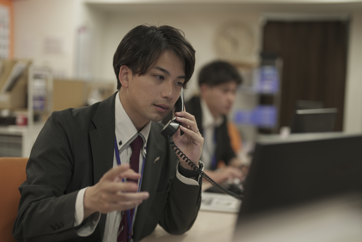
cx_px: 181
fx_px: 503
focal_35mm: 50
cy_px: 121
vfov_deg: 27.0
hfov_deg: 39.6
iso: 100
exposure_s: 1/100
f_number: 1.6
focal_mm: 50
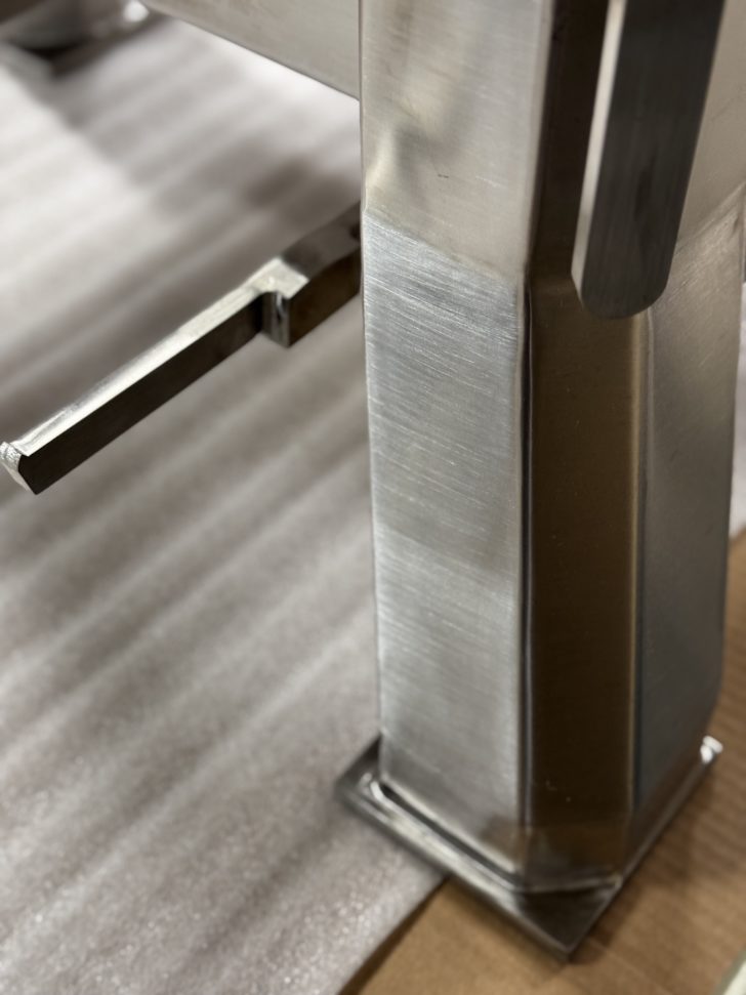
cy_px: 498
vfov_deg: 39.7
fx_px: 1380
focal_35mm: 48
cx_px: 373
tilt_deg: -45.8
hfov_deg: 30.3
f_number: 1.78
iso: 200
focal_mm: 6.76
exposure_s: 1/60
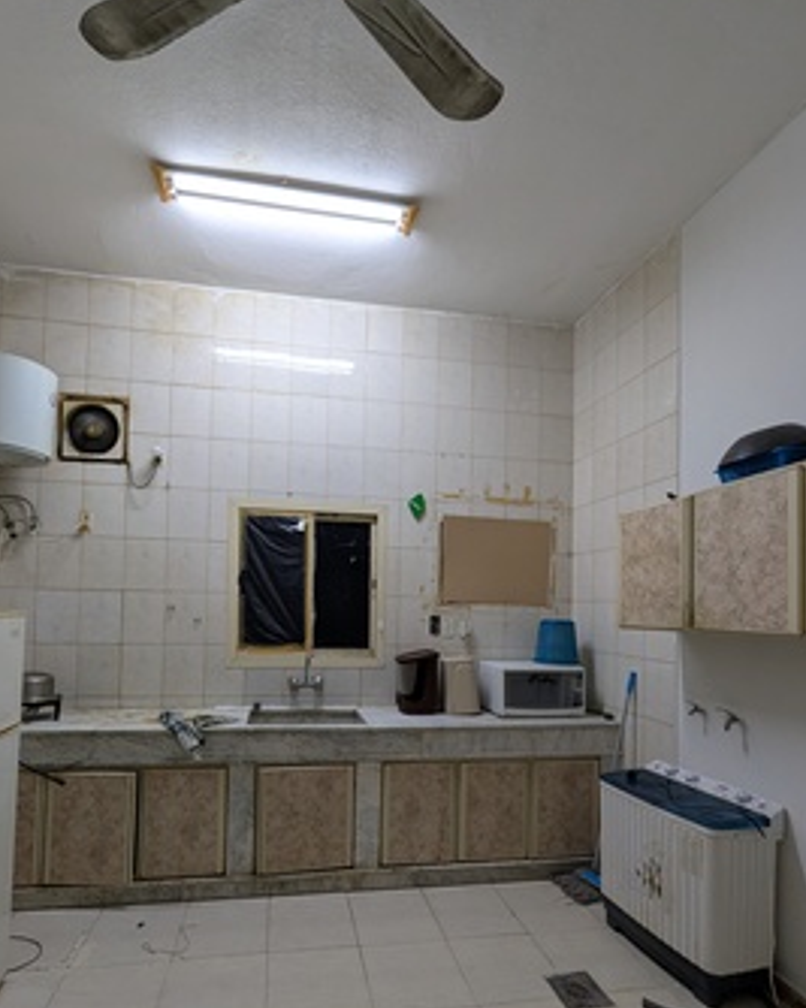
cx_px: 364
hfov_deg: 80.1
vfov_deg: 92.2
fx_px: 477
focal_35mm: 16
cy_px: 595
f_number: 1.7
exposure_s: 1/120
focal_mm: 2.02
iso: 242
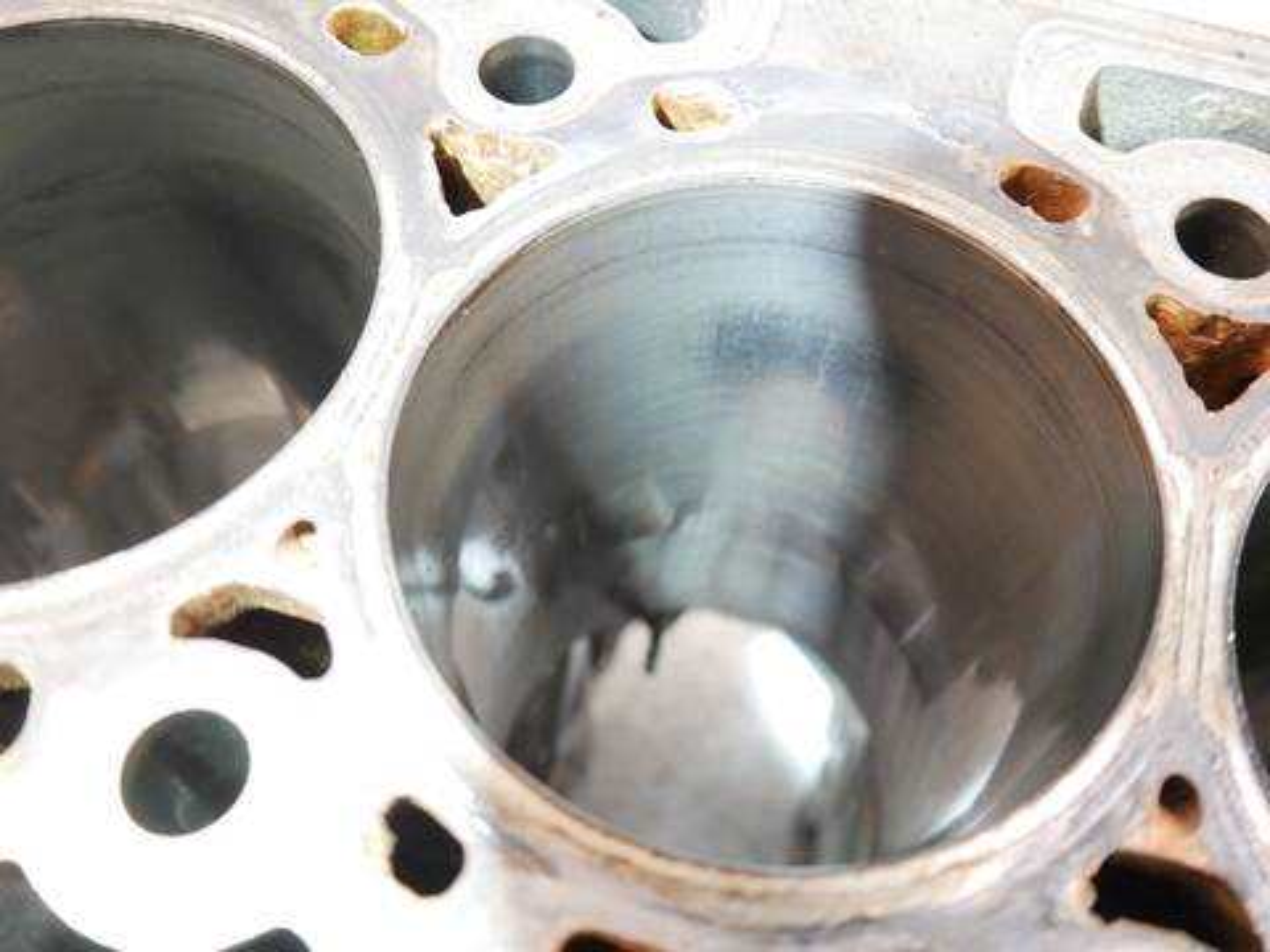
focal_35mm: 32
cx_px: 635
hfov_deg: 56.8
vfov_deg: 44.2
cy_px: 476
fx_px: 1174
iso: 3200
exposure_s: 1/40
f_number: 3.9
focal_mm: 16
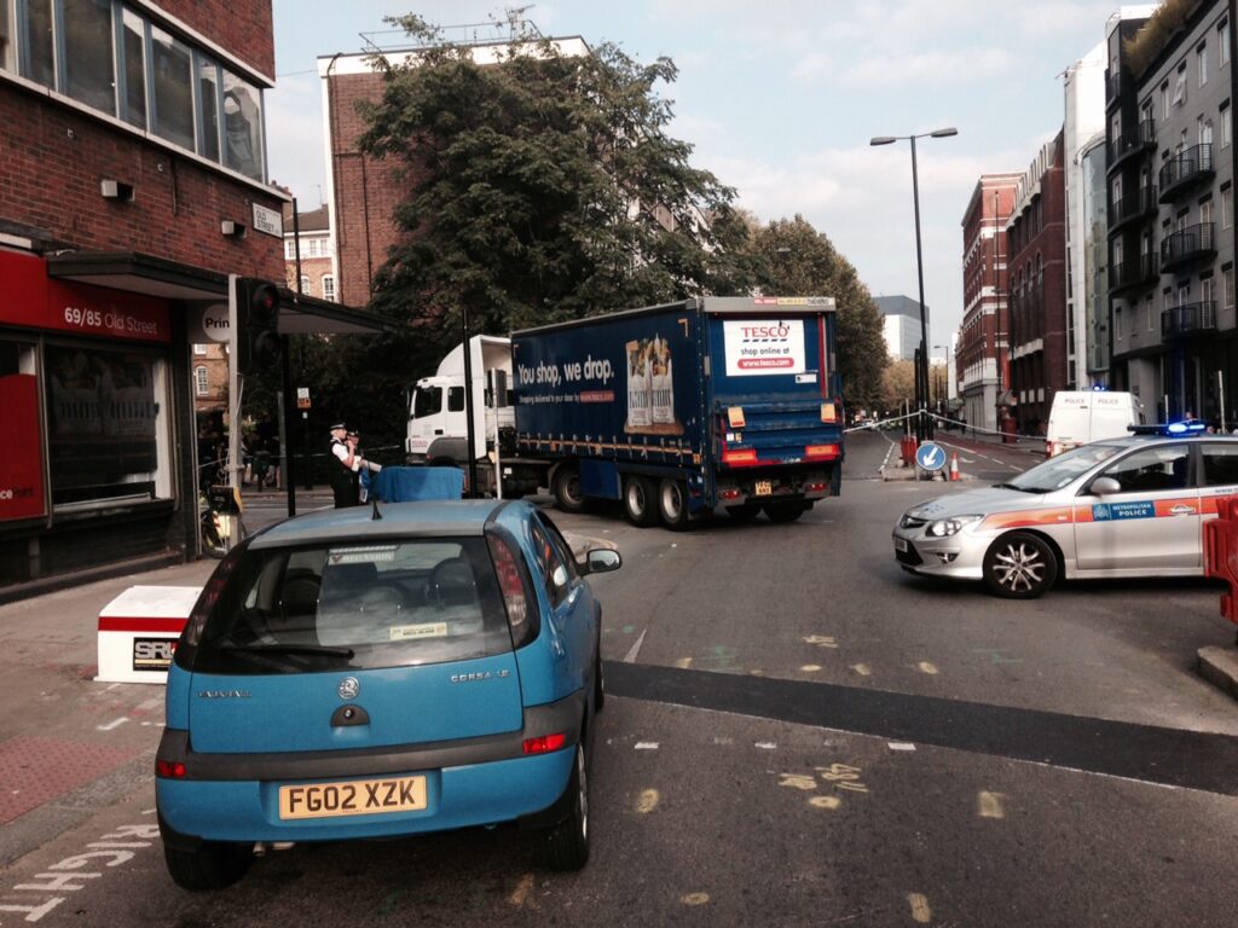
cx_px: 619
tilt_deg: -6.6
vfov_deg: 42.9
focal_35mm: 33
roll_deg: +1.9
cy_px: 464
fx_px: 1180
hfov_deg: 55.4
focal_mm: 4.12
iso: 50
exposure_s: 1/596
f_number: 2.4
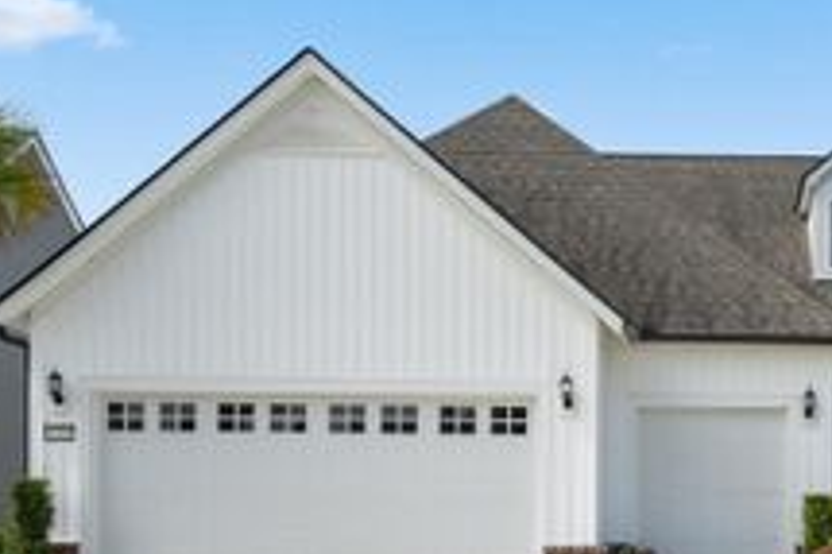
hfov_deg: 27.1
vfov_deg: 18.8
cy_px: 385
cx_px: 751
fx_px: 1663
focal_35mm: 72
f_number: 8
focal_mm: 31
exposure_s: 1/1000
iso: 320
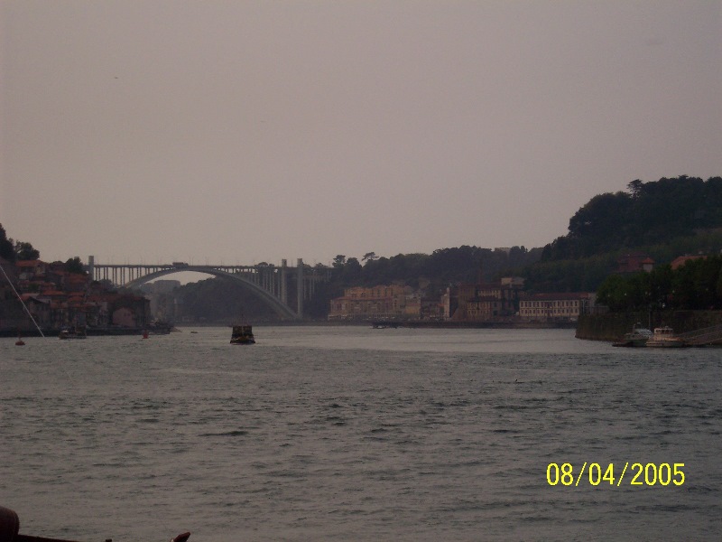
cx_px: 361
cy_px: 271
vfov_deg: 13.0
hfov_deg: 17.3
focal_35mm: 114
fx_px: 2378
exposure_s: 1/500
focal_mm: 24
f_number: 8
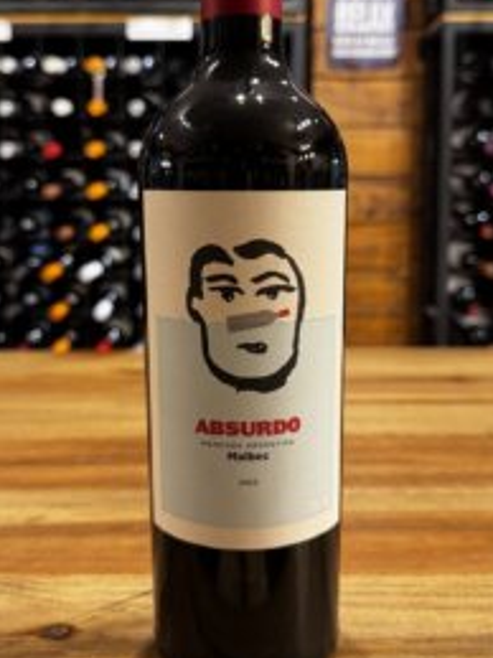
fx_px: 760
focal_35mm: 40
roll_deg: +0.4
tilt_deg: -5.5
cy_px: 267
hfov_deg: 35.9
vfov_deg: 46.6
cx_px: 239
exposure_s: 1/50
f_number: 1.78
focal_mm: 6.76
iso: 250
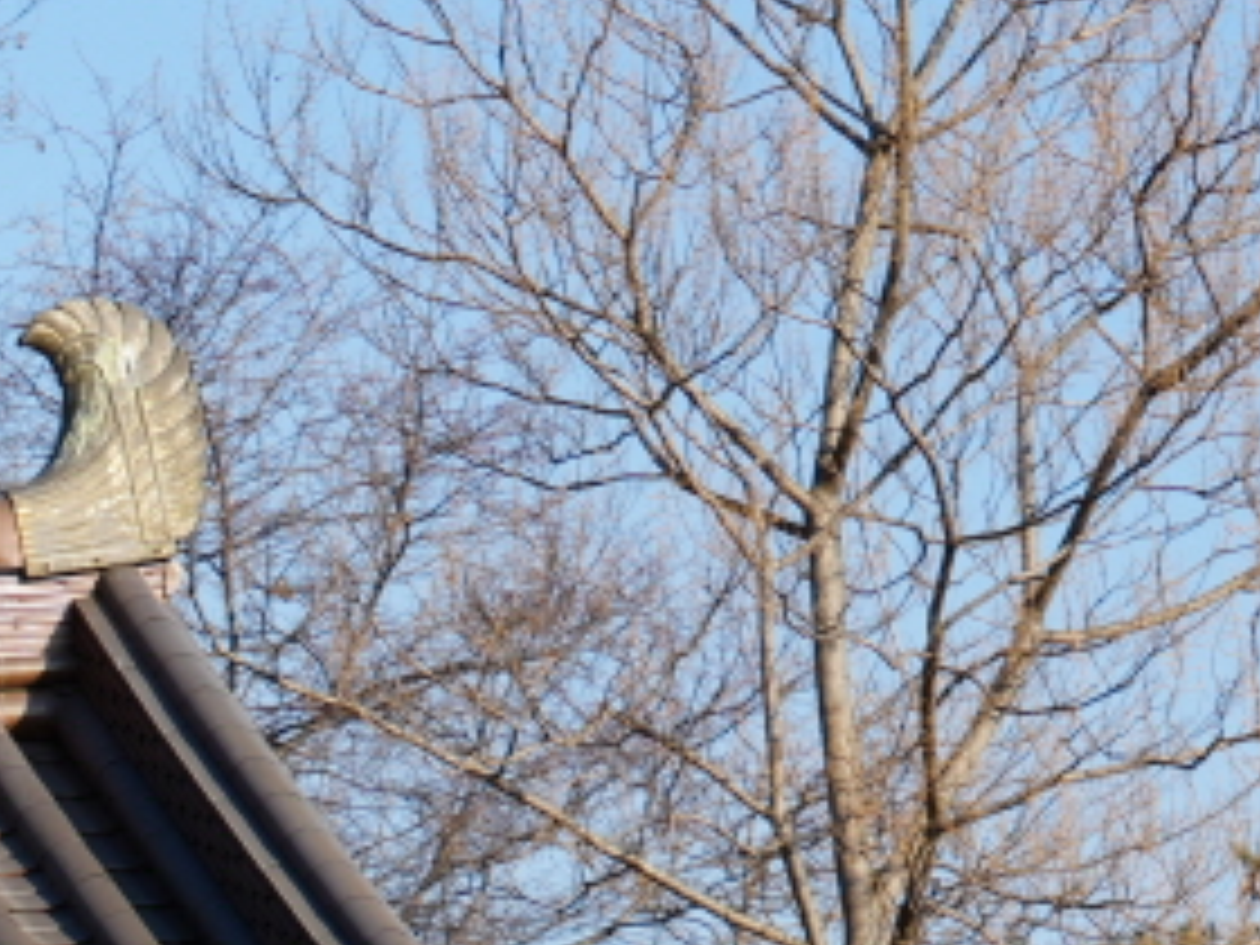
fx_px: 11247
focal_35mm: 309
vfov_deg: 4.6
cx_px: -990
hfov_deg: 6.3
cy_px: 2596
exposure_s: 1/250
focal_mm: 50
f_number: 6.3
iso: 100
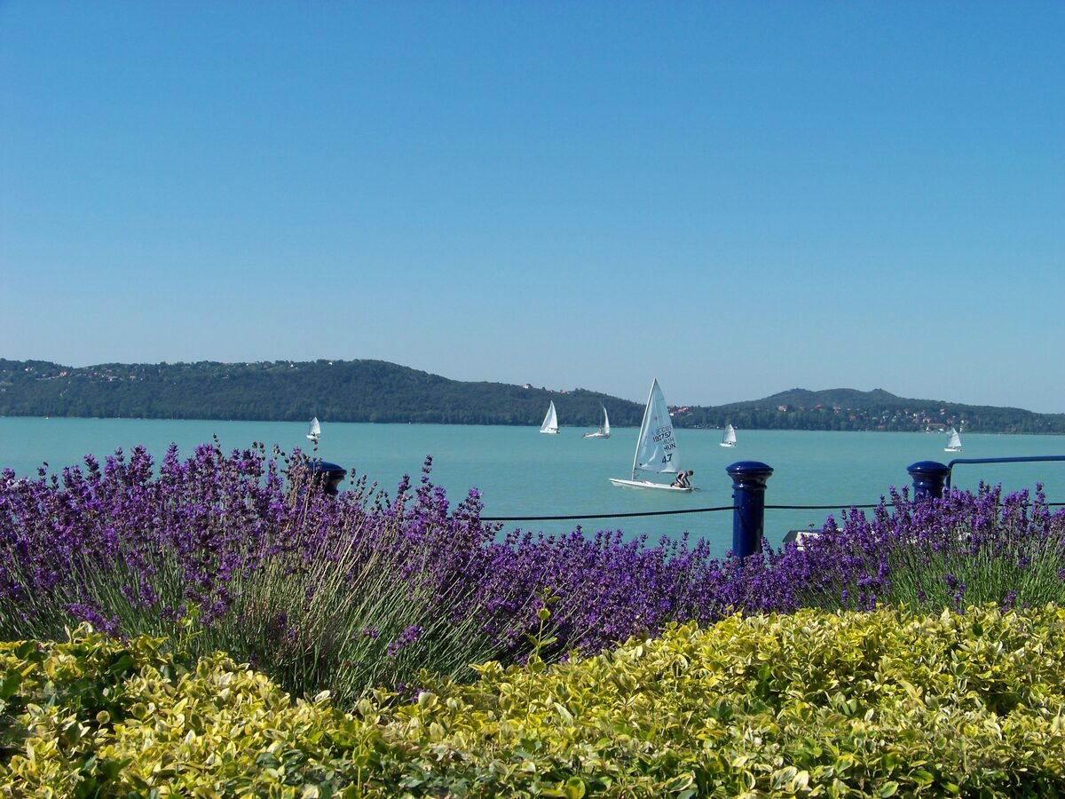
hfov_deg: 31.2
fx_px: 1907
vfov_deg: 23.7
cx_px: 532
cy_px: 400
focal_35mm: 62
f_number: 4.5
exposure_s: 1/640
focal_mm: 10.5
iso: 64
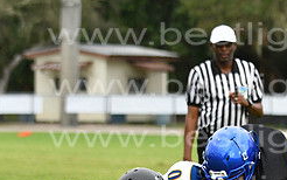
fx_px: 3952
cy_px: 216
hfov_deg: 4.2
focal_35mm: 505
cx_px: 317
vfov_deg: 2.6
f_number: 3.5
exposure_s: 1/2000
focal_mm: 140
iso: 800
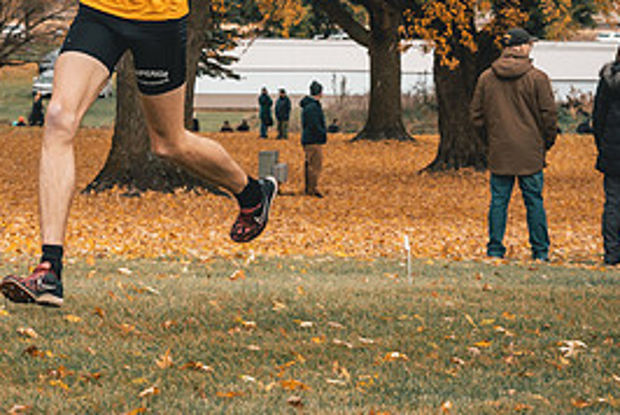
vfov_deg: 8.1
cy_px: 29
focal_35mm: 169
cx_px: 184
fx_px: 2914
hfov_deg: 12.1
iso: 400
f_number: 6.3
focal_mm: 68
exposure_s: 1/800
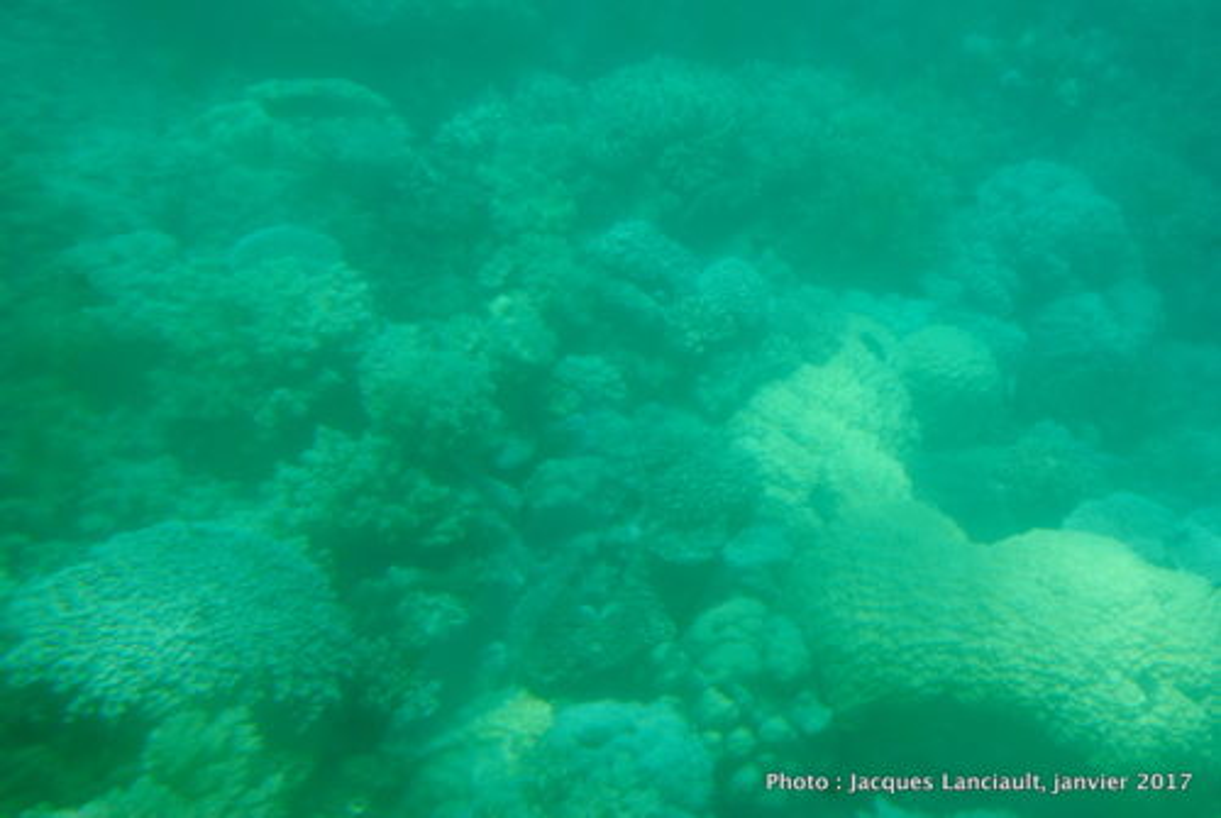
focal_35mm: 38
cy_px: 409
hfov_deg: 51.2
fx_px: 1274
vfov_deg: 35.6
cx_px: 610
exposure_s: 1/320
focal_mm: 25
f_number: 9
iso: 800
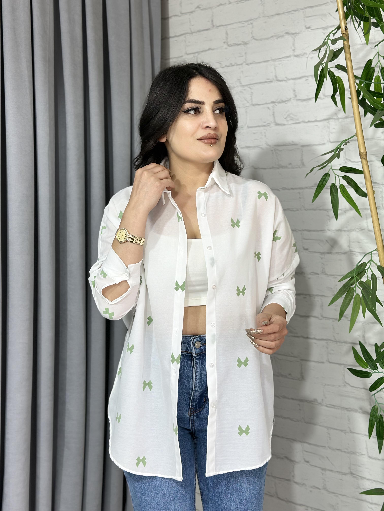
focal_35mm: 48
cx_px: 192
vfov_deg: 39.7
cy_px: 256
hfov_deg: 30.3
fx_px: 710
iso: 64
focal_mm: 6.86
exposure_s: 1/100
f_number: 1.78
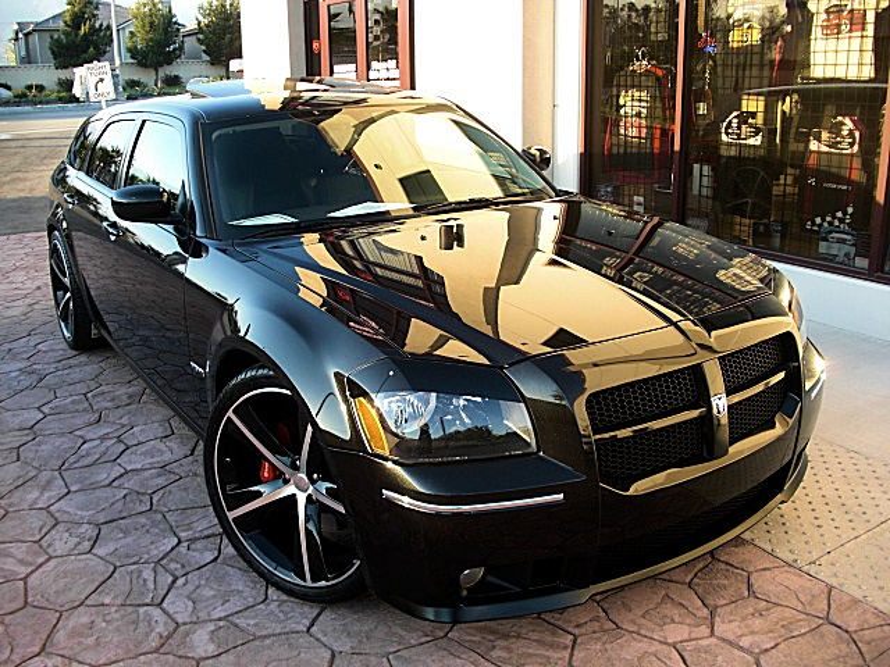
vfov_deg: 39.7
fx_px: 926
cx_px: 445
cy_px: 334
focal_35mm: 36
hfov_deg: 51.4
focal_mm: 6.3
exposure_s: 1/100
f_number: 2.8
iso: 50
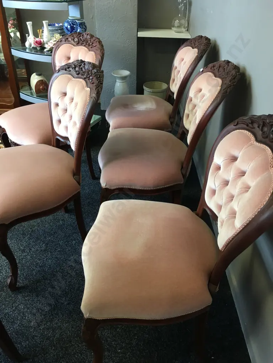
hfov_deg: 48.2
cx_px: 136
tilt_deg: -34.1
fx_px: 305
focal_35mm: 29
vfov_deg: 61.7
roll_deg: -1.6
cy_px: 182
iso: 50
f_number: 2.2
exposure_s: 1/17
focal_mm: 4.15
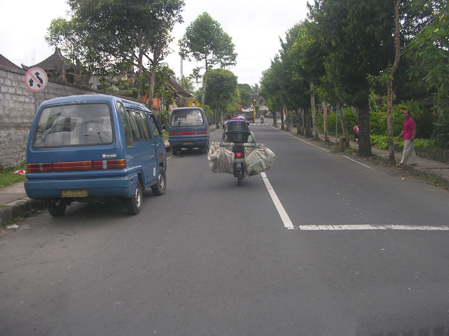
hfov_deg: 49.0
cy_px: 168
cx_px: 224
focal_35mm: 38
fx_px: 493
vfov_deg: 37.7
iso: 50
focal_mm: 5.8
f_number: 2.8
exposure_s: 1/342
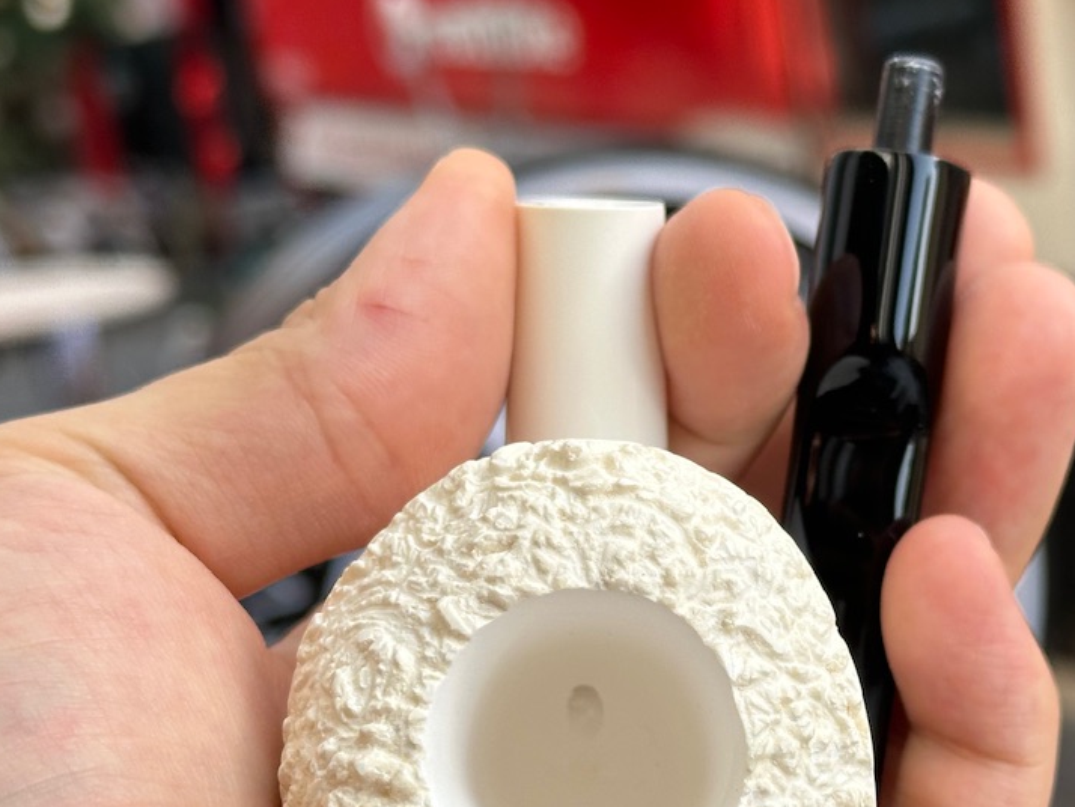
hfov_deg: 22.6
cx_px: 726
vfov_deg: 17.1
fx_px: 2672
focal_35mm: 86
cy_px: 566
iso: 64
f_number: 1.78
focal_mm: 6.86
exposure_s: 1/724
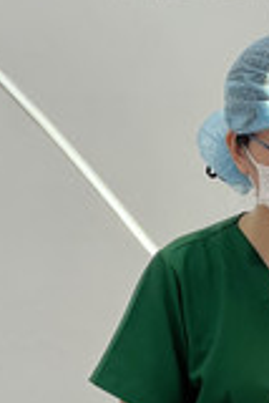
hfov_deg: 6.6
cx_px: 333
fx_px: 2326
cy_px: 133
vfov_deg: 9.9
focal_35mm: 208
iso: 40
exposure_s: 1/100
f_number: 2.2
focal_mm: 7.5
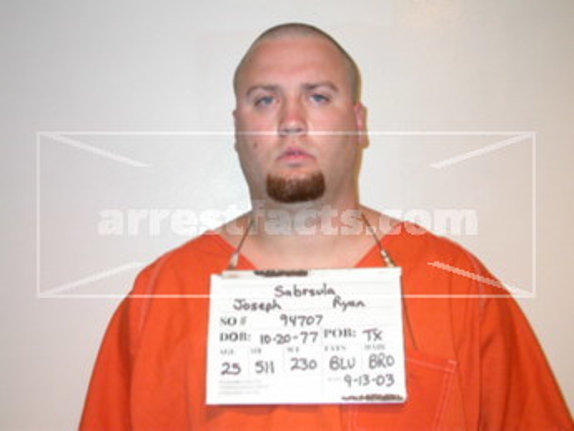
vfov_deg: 26.1
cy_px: 216
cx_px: 287
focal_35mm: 56
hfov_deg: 34.3
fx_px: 929
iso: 100
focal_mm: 11.6
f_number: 3
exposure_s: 1/60.3
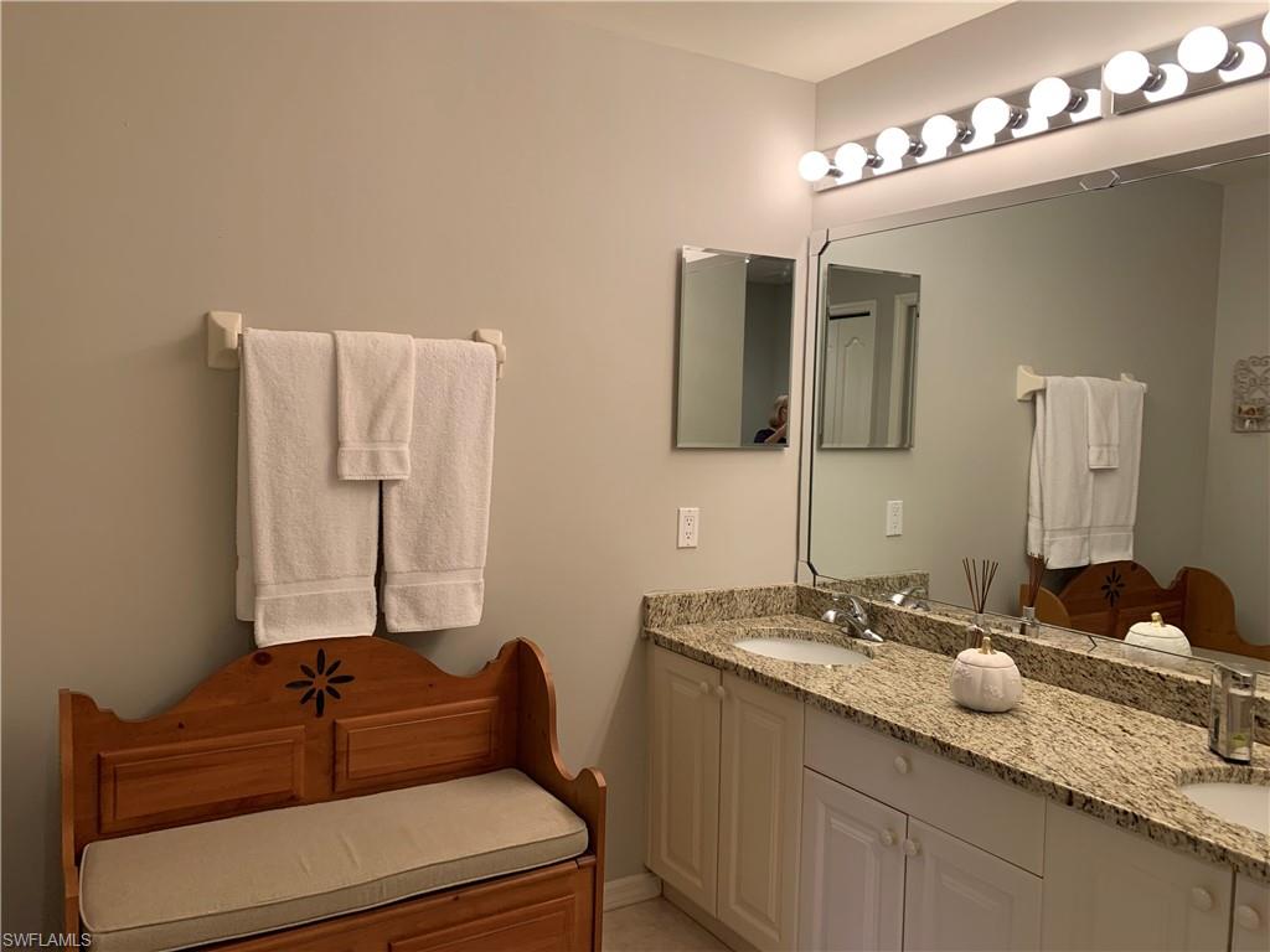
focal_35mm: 26
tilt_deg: -3.8
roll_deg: -1.0
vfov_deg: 53.1
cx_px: 635
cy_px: 476
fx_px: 954
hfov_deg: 67.3
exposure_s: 1/60
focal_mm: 4.25
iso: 100
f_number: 1.8
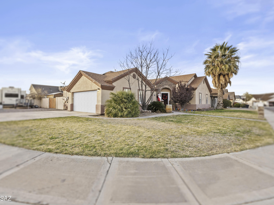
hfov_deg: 90.9
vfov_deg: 74.7
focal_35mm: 17
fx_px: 135
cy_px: 101
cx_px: 129
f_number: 6.3
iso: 160
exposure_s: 1/30
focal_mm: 10
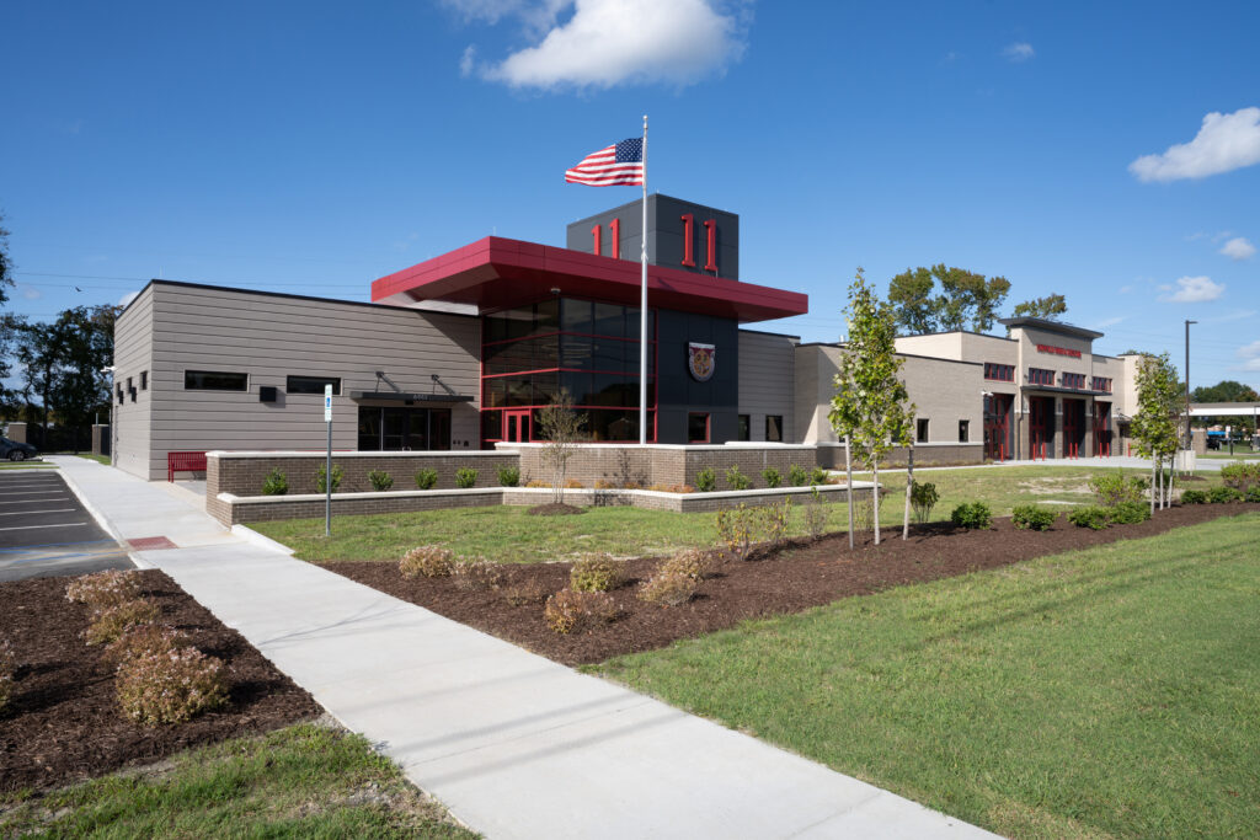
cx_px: 630
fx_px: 735
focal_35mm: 21
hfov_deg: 81.2
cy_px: 420
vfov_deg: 59.5
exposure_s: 1/200
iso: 160
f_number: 11
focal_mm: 21
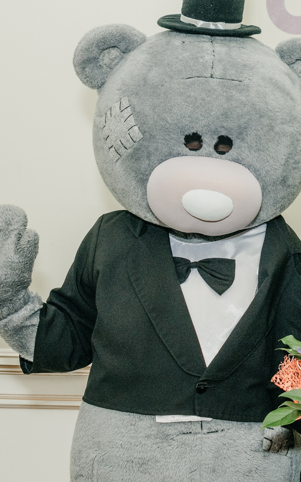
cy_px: 239
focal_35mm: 78
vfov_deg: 26.5
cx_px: 384
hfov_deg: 15.9
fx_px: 1024
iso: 320
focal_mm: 26
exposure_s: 1/160
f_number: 4.5
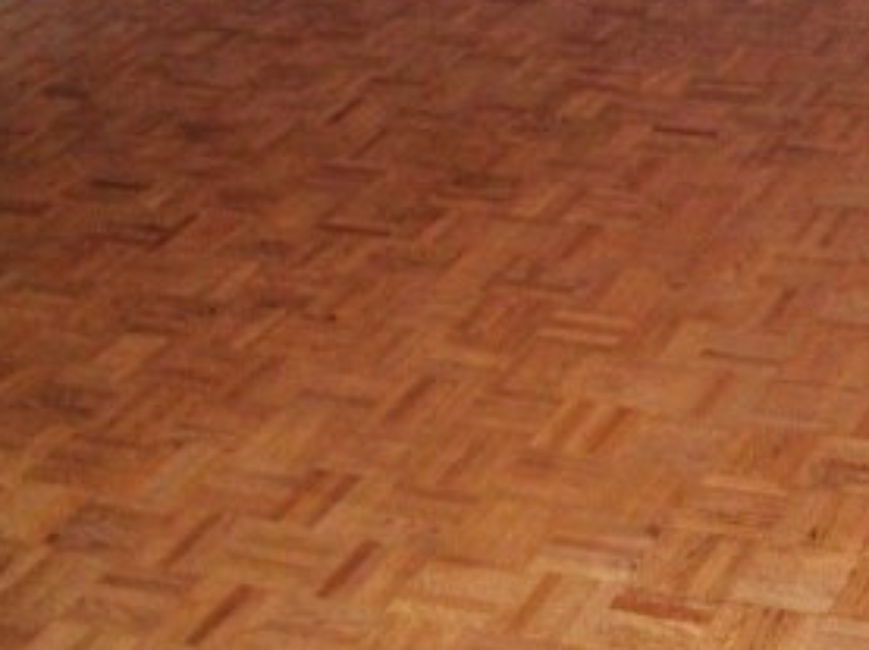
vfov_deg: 18.1
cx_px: 988
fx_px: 2031
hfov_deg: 22.6
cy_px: 257
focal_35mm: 81
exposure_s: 1/50
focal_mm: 6.3
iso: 400
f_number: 3.1
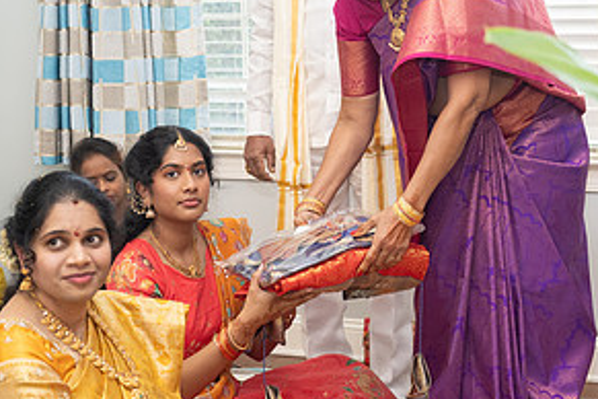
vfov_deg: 17.0
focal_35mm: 80
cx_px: 384
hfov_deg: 25.3
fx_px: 1329
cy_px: 161
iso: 800
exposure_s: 1/160
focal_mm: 36
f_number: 3.5
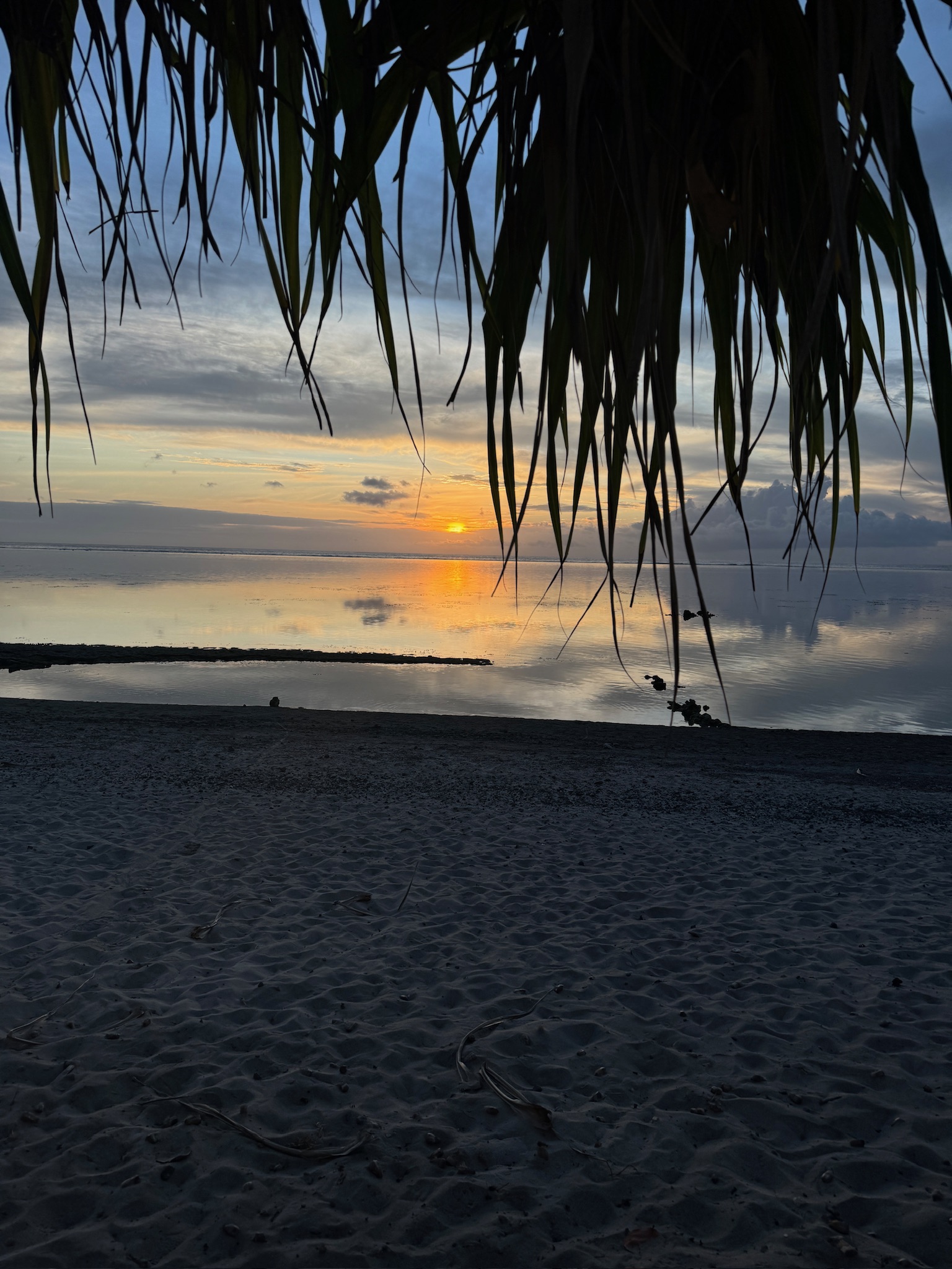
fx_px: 880
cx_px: 476
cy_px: 634
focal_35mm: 24
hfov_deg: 56.8
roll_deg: -1.0
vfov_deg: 71.6
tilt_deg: -5.6
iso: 80
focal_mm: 6.76
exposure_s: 1/2415
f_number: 1.78
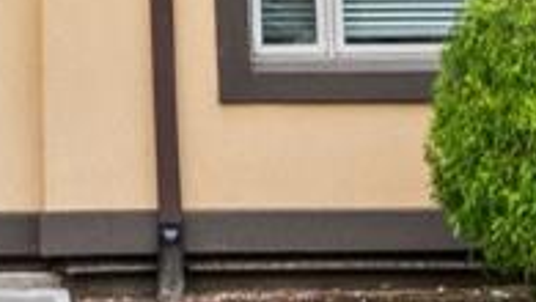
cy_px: -448
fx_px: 1835
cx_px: -47
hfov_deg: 16.2
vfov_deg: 8.5
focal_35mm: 129
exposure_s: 1/8
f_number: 8
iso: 2000
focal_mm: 16
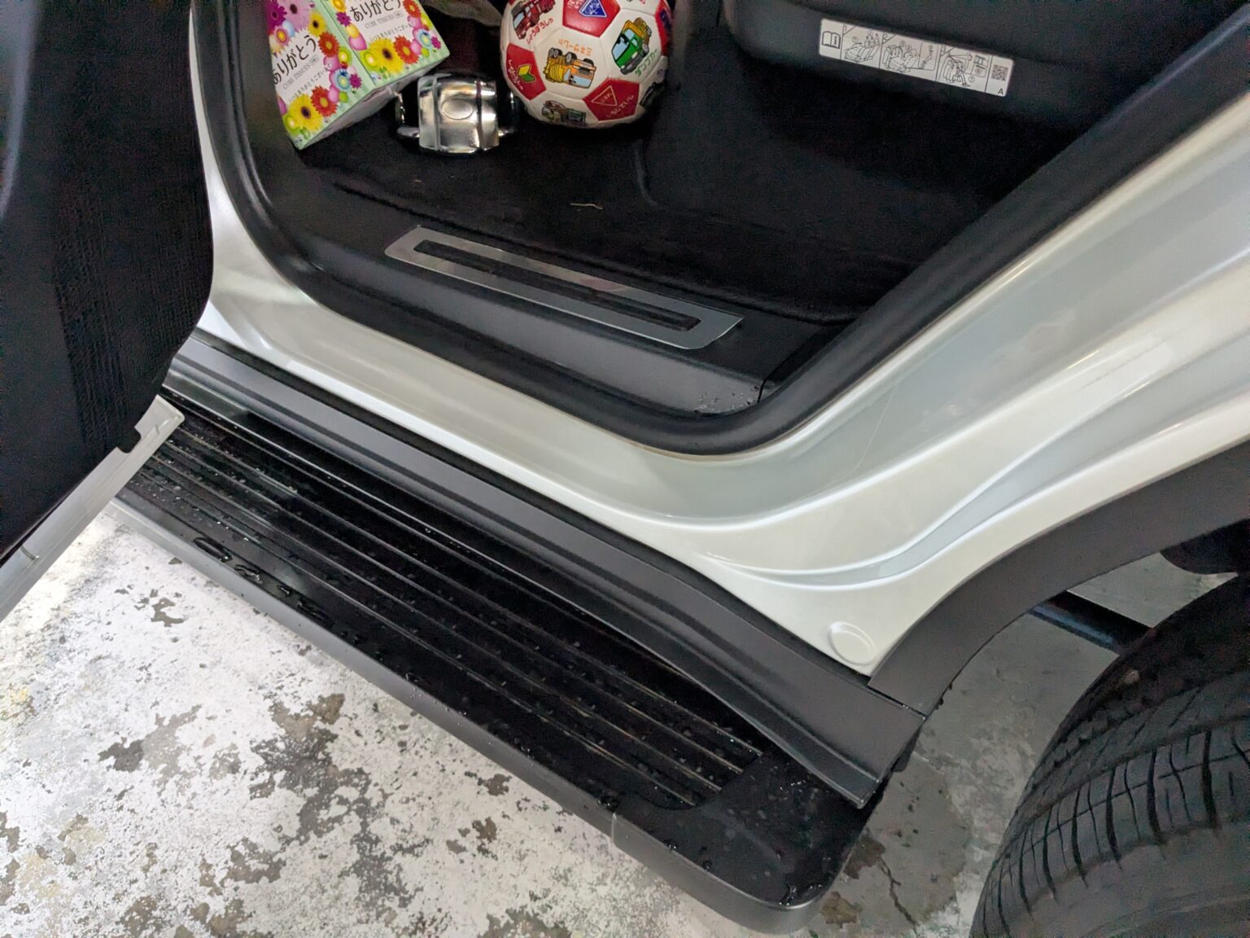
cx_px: 625
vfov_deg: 51.4
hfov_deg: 65.3
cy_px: 469
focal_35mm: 27
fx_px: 975
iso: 1122
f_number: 1.73
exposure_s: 1/121
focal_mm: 4.38
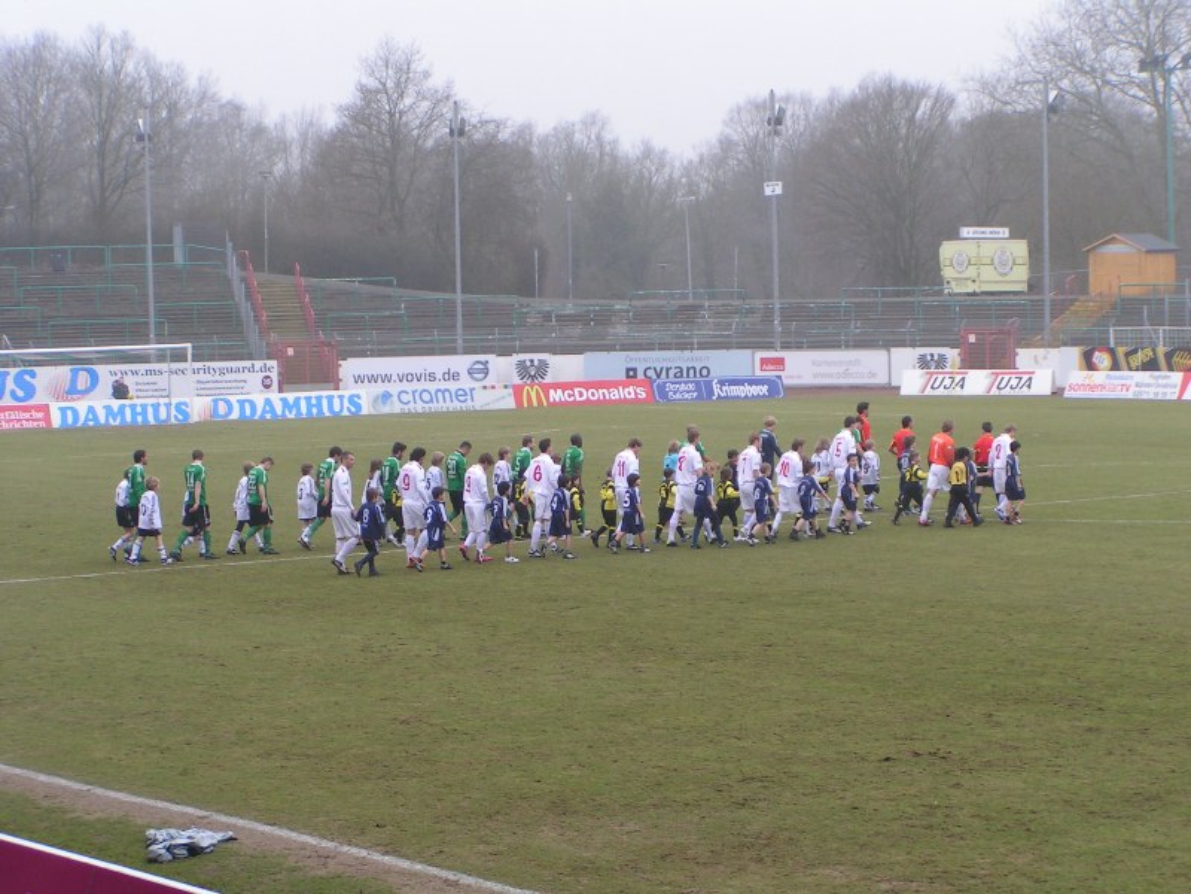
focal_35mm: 104
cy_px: 447
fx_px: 3578
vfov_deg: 14.2
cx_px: 596
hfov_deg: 18.9
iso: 50
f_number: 4.5
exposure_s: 1/125
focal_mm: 15.9
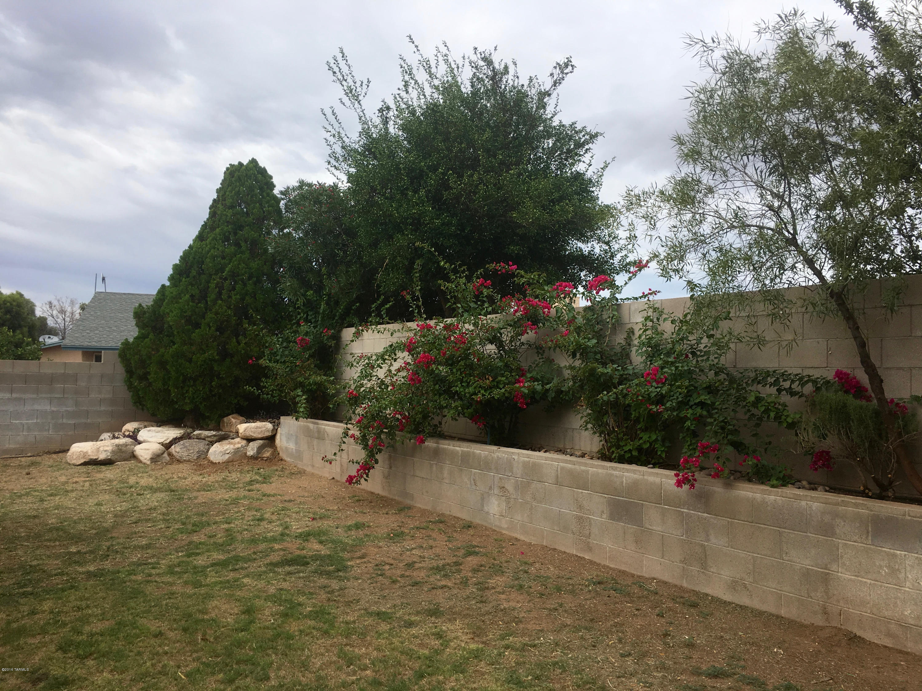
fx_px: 772
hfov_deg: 61.7
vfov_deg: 48.2
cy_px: 346
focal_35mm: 29
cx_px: 461
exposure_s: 1/1183
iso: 25
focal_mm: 4.15
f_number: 2.2
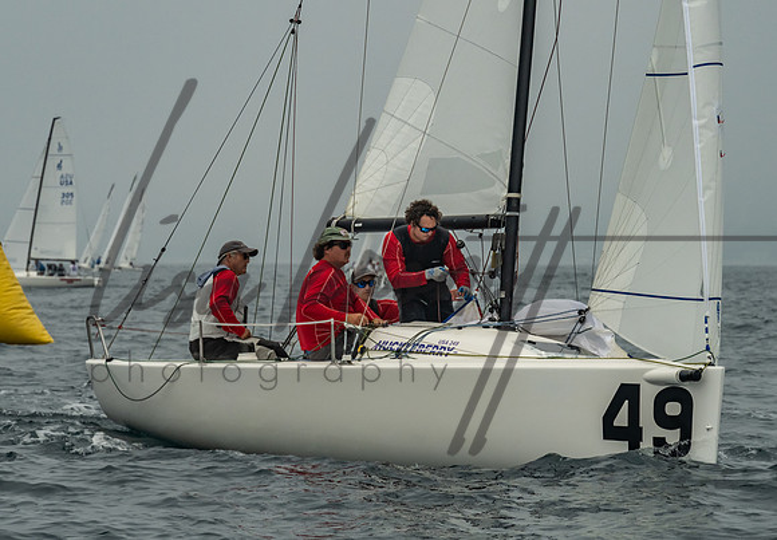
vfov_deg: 7.7
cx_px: 356
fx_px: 4013
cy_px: 227
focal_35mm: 184
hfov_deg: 11.1
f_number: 9
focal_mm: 150
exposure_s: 1/3200
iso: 800
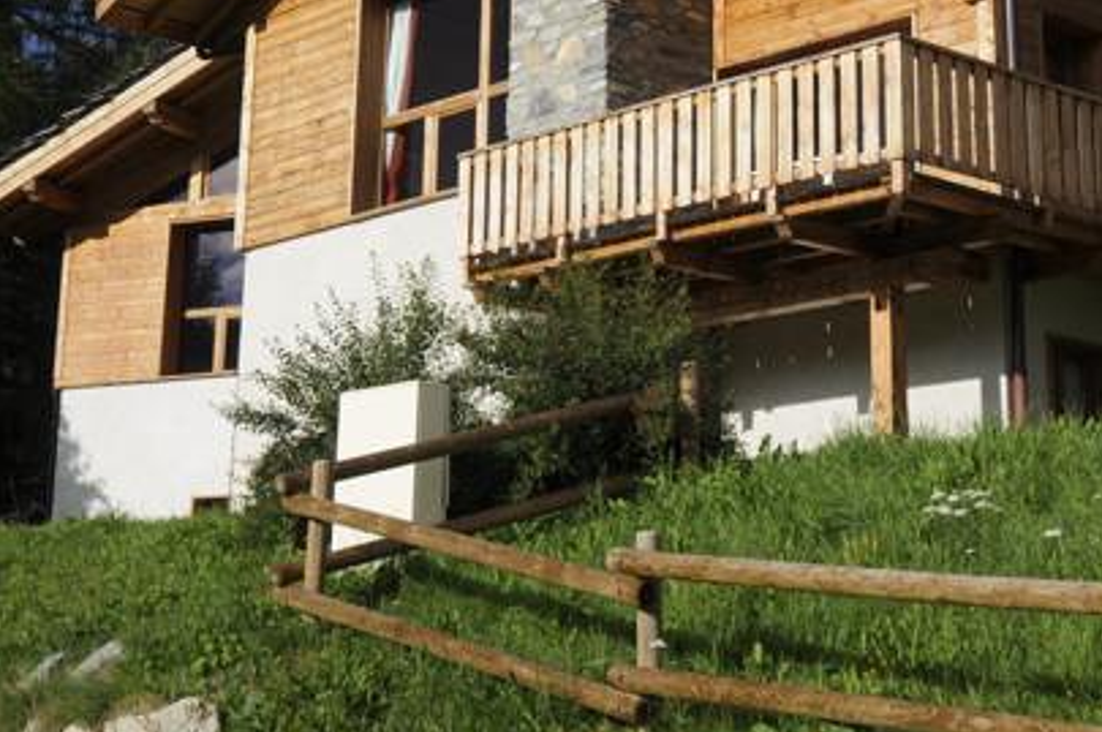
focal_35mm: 80
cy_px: 26
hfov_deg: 25.4
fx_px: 2446
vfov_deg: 16.7
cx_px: 522
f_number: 5.6
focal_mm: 24
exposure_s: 1/400
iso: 200
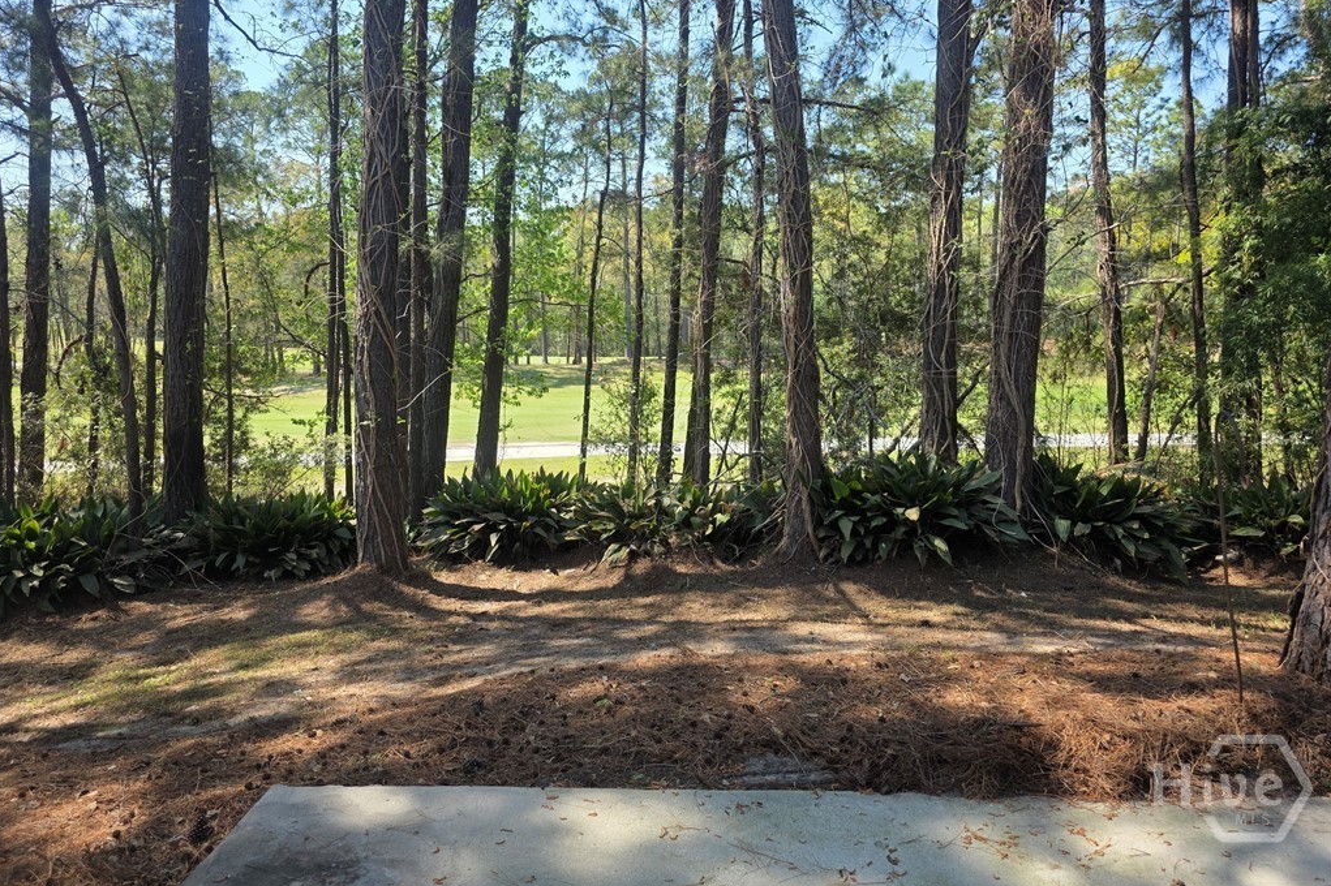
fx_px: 887
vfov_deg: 53.0
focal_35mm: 24
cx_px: 665
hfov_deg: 73.8
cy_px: 388
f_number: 1.7
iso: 80
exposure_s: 1/1521
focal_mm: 6.3
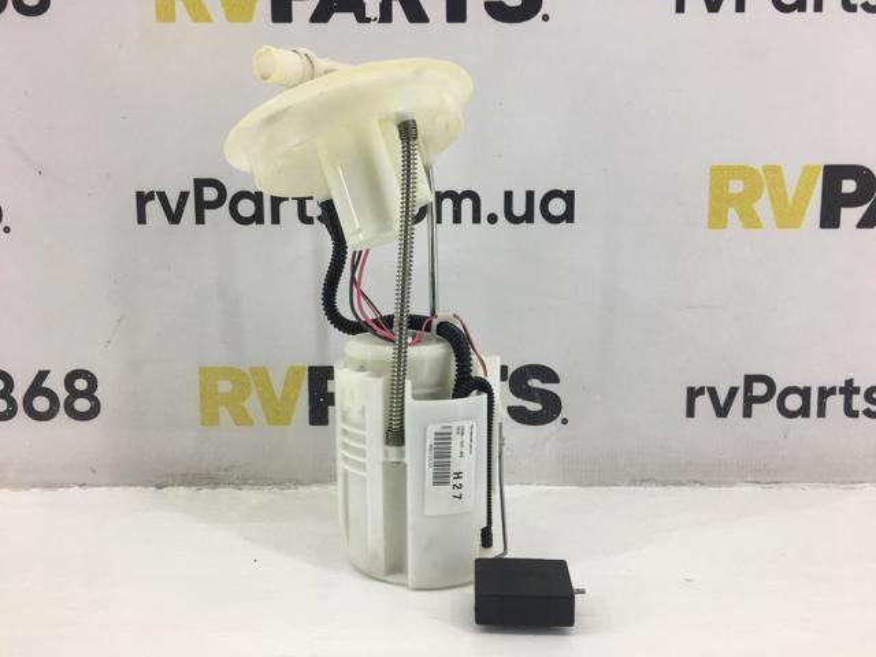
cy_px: 328
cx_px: 438
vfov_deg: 48.2
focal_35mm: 29
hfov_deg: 61.7
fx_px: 734
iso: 40
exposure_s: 1/100
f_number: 2.2
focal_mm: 4.15
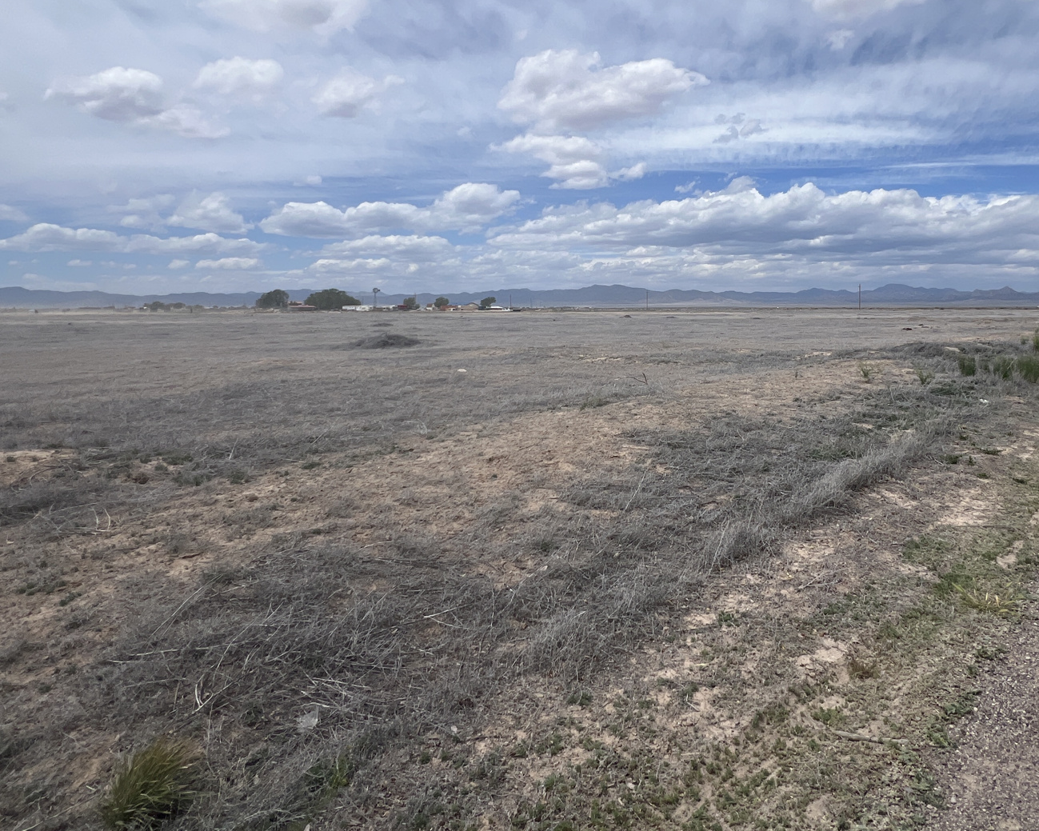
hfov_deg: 80.0
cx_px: 582
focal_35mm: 20
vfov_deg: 66.7
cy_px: 296
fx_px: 615
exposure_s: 1/4219
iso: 32
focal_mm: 1.57
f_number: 1.8
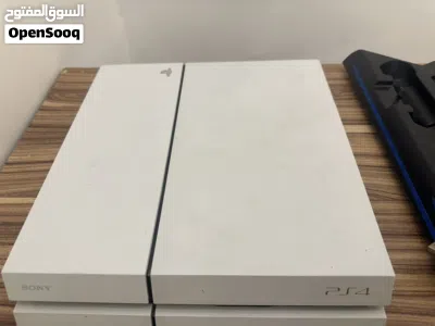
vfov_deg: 56.8
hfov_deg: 71.6
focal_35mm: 24
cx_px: 218
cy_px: 163
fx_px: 302
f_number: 1.78
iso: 160
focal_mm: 6.86
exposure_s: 1/105
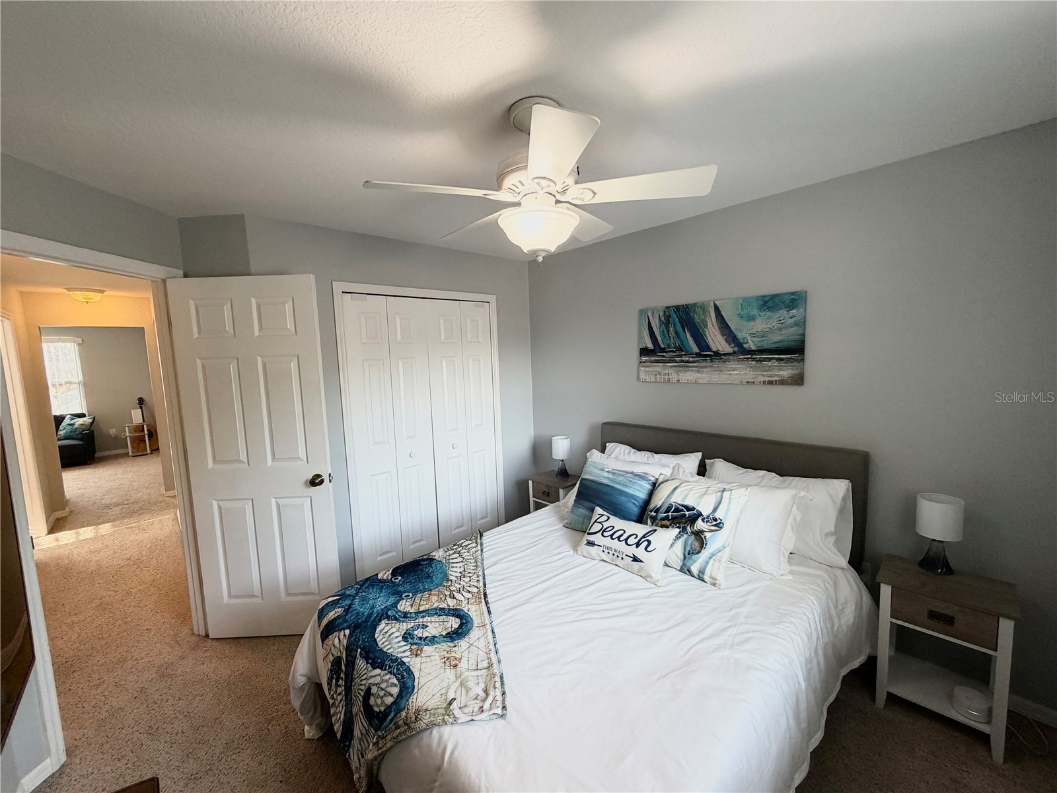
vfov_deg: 85.7
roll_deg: +2.0
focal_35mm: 14
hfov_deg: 102.1
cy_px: 396
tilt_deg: -5.4
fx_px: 427
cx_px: 528
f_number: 2.2
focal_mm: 2.22
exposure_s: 1/60
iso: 160
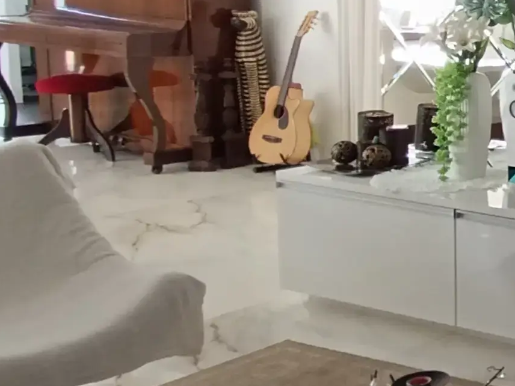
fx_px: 908
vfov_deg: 23.8
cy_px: 108
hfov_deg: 20.9
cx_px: 939
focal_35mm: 61
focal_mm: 1.65
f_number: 2.2
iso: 250
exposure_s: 1/60
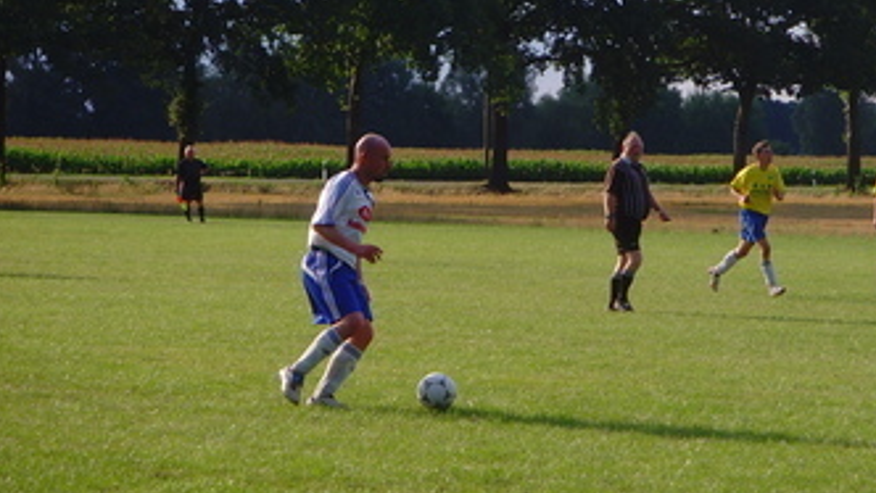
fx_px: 4461
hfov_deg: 11.2
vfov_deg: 6.3
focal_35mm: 192
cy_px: 254
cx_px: 588
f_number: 4.5
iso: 80
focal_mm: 19.8
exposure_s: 1/350
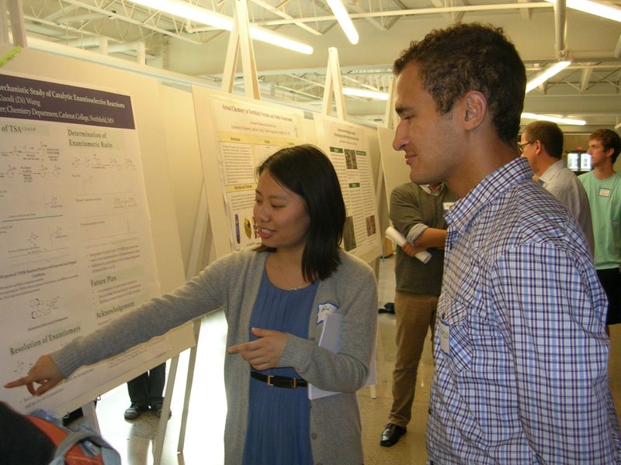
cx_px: 310
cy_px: 232
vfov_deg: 37.7
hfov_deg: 49.0
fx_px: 682
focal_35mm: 38
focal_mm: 5.8
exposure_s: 1/29.7
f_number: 2.8
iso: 86
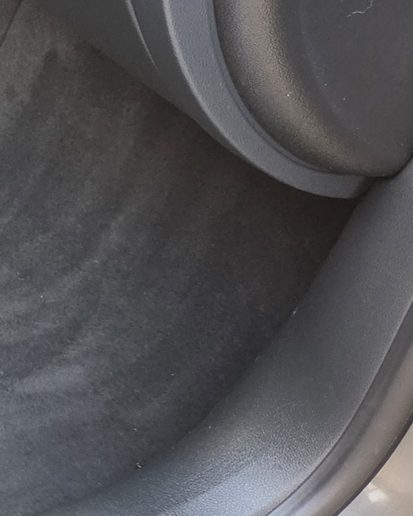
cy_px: 150
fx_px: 1329
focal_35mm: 87
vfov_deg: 21.8
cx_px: -552
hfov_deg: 13.4
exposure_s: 1/120
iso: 400
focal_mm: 5.4
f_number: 1.8
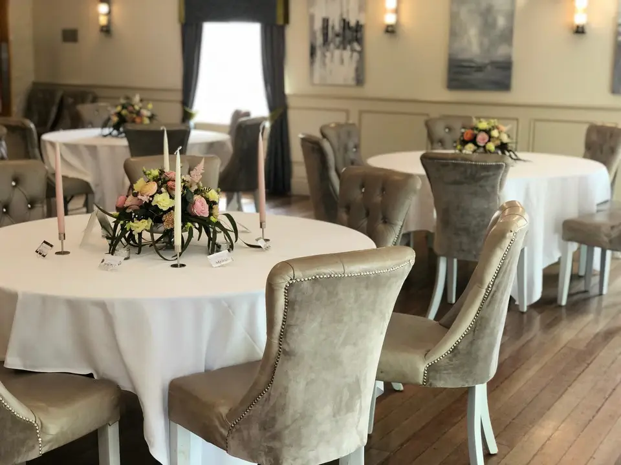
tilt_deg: -10.4
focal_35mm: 52
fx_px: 933
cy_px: 232
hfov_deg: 36.8
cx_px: 310
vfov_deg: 28.0
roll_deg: +0.1
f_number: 2.4
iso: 100
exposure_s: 1/33
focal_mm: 6
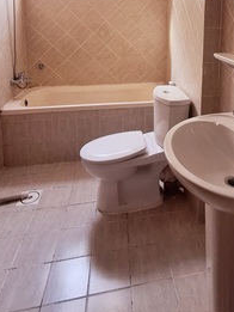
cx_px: 161
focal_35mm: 28
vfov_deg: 56.7
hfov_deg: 48.7
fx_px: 252
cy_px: 45
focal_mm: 1.64
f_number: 2.2
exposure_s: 1/50
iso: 80
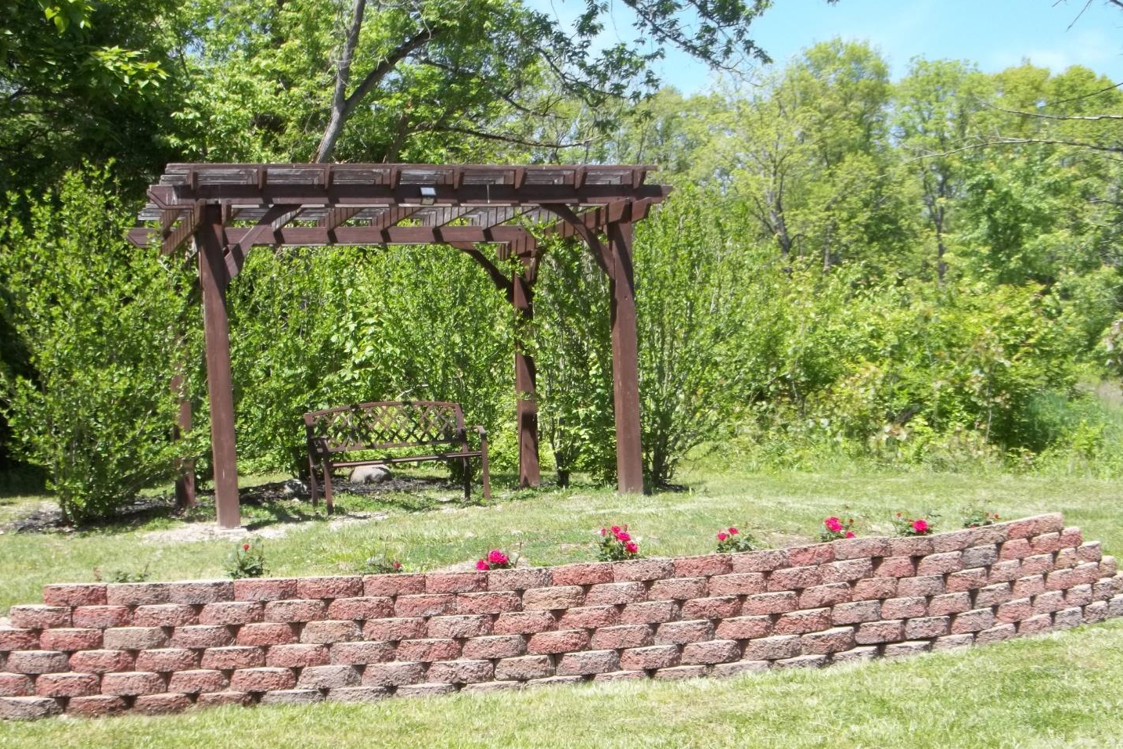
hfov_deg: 39.6
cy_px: 423
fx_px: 1560
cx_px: 564
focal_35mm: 50
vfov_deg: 27.0
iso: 64
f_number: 3.7
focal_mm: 8.3
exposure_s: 1/320
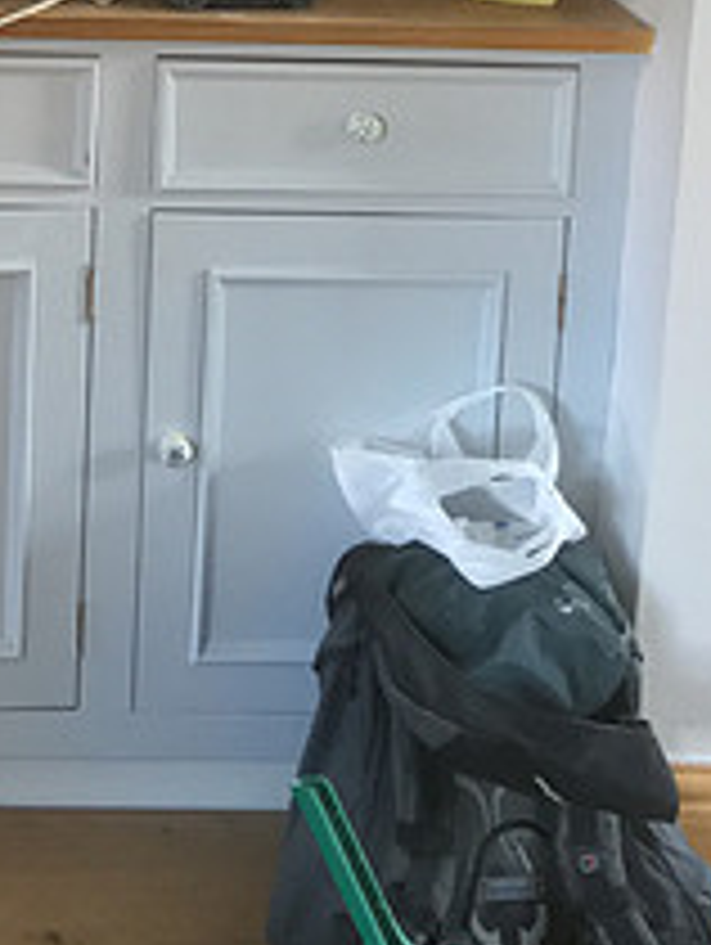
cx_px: -119
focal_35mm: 80
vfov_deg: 21.6
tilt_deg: -6.7
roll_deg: -0.7
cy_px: -333
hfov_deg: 17.7
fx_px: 2186
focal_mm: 4.15
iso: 100
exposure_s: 1/33
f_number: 2.2
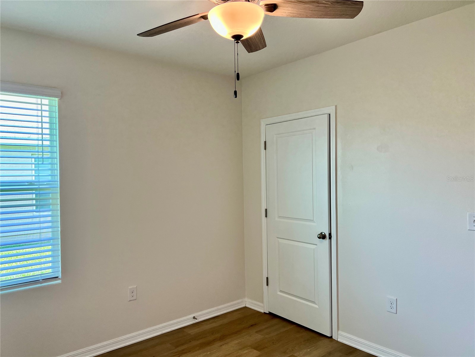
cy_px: 178
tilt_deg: -0.5
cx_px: 238
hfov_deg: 67.3
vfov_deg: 53.1
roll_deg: +1.4
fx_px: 357
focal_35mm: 26
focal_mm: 5.7
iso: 100
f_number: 1.5
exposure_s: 1/120
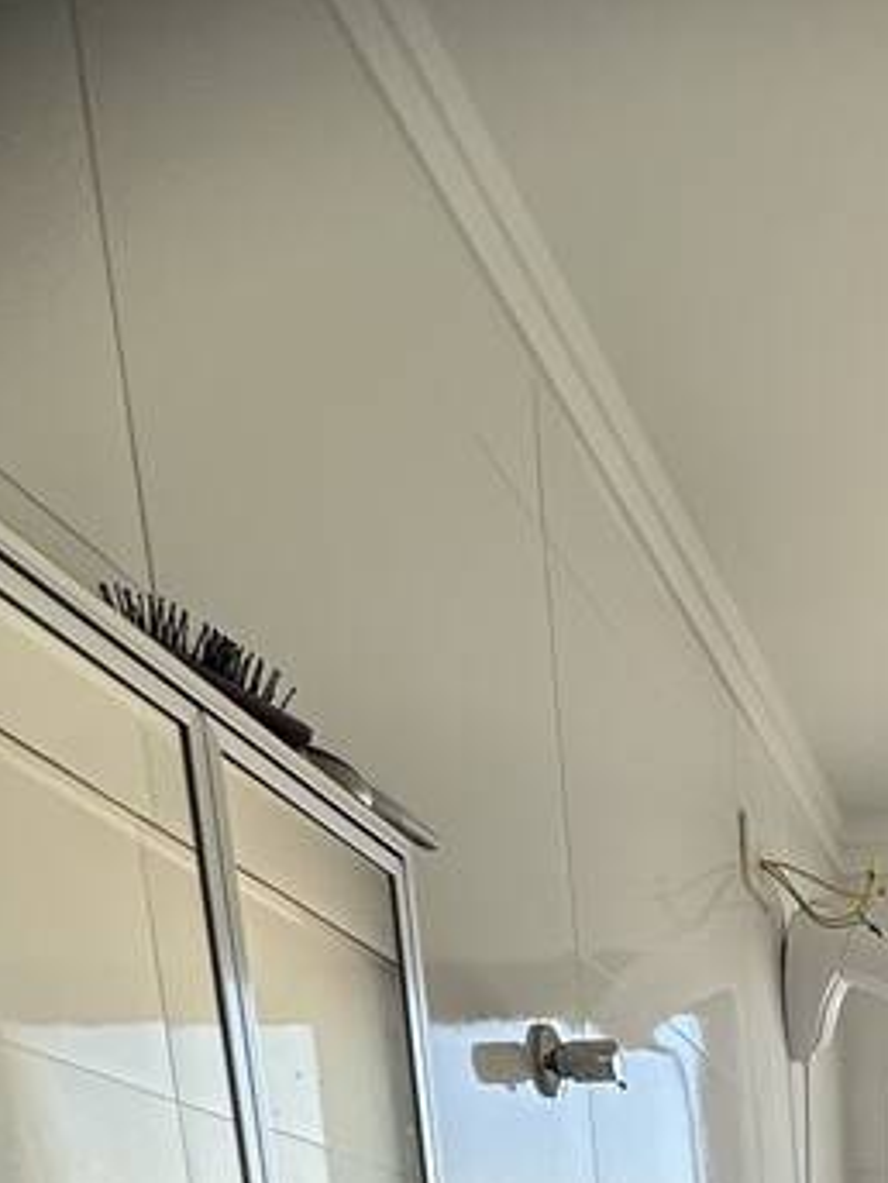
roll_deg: +0.3
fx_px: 1505
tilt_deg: -16.0
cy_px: 1850
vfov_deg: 27.0
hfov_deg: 28.3
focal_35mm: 44
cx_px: 1084
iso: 50
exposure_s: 1/99
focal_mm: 2.22
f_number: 2.2
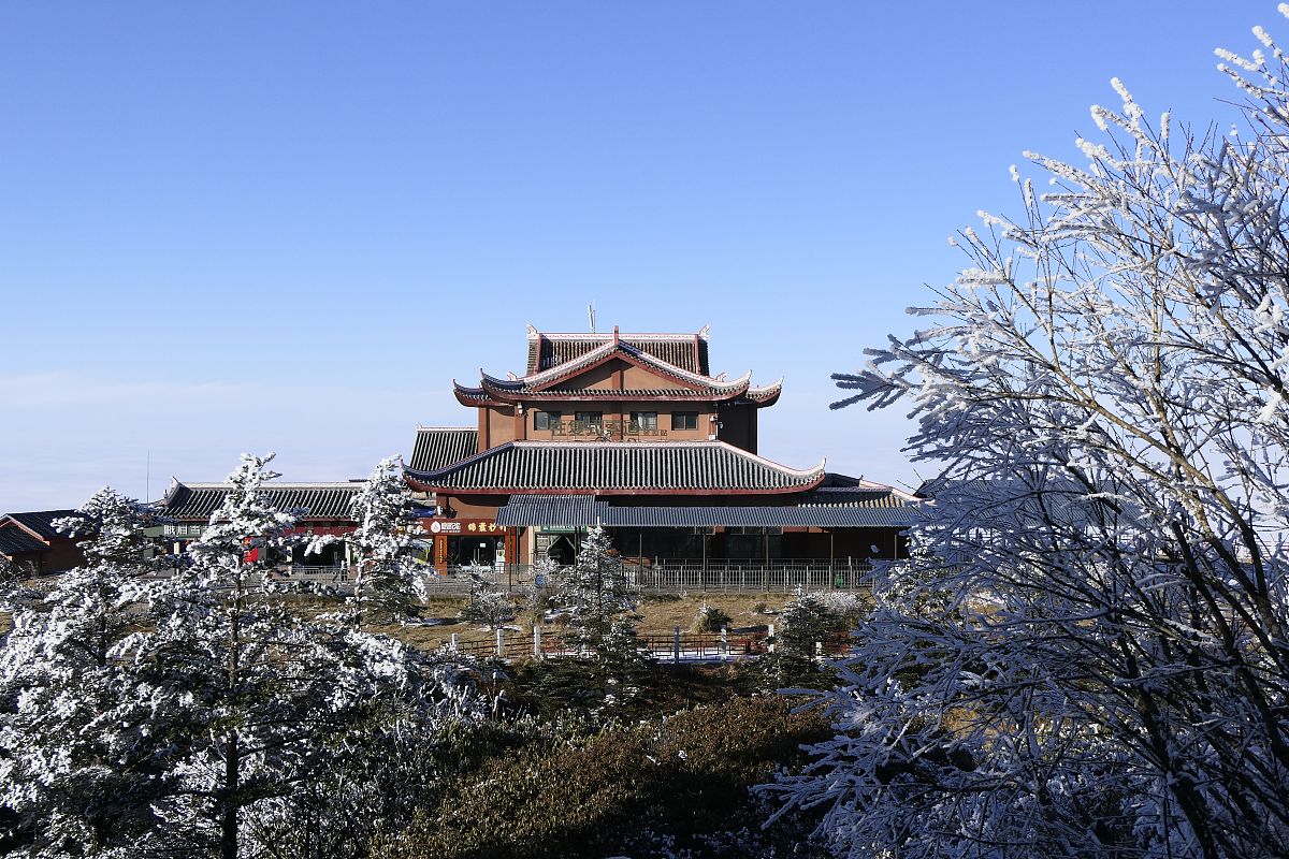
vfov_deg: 30.5
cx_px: 644
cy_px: 430
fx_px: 1575
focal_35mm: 44
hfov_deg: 44.5
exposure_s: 1/1600
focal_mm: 16.3
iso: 320
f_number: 5.6
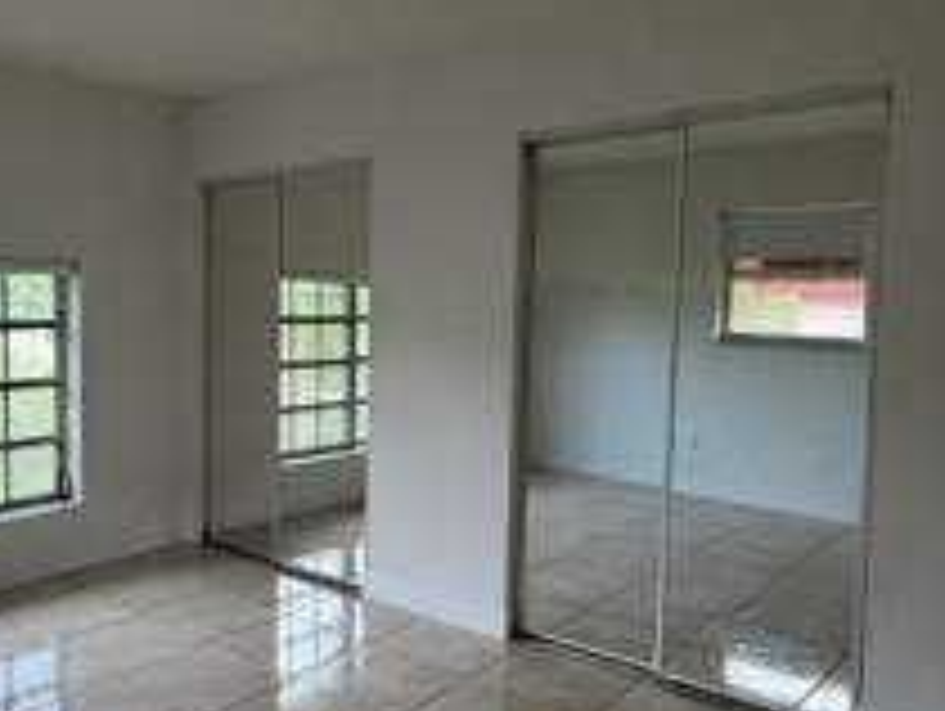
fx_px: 875
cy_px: 360
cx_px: 266
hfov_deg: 54.7
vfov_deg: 44.2
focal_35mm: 32
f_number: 2.2
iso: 200
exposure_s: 1/120
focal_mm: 2.22
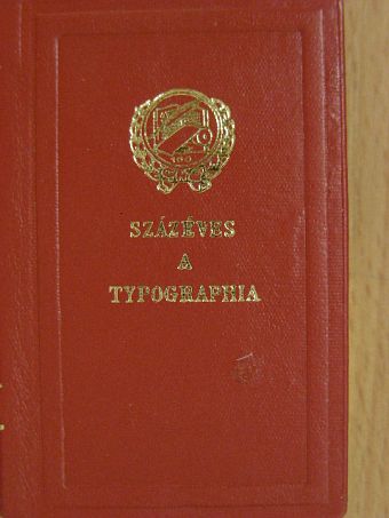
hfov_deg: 18.7
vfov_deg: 24.7
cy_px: 259
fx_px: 1183
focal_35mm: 79
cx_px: 194
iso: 200
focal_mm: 13.2
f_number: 3.5
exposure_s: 1/16.7
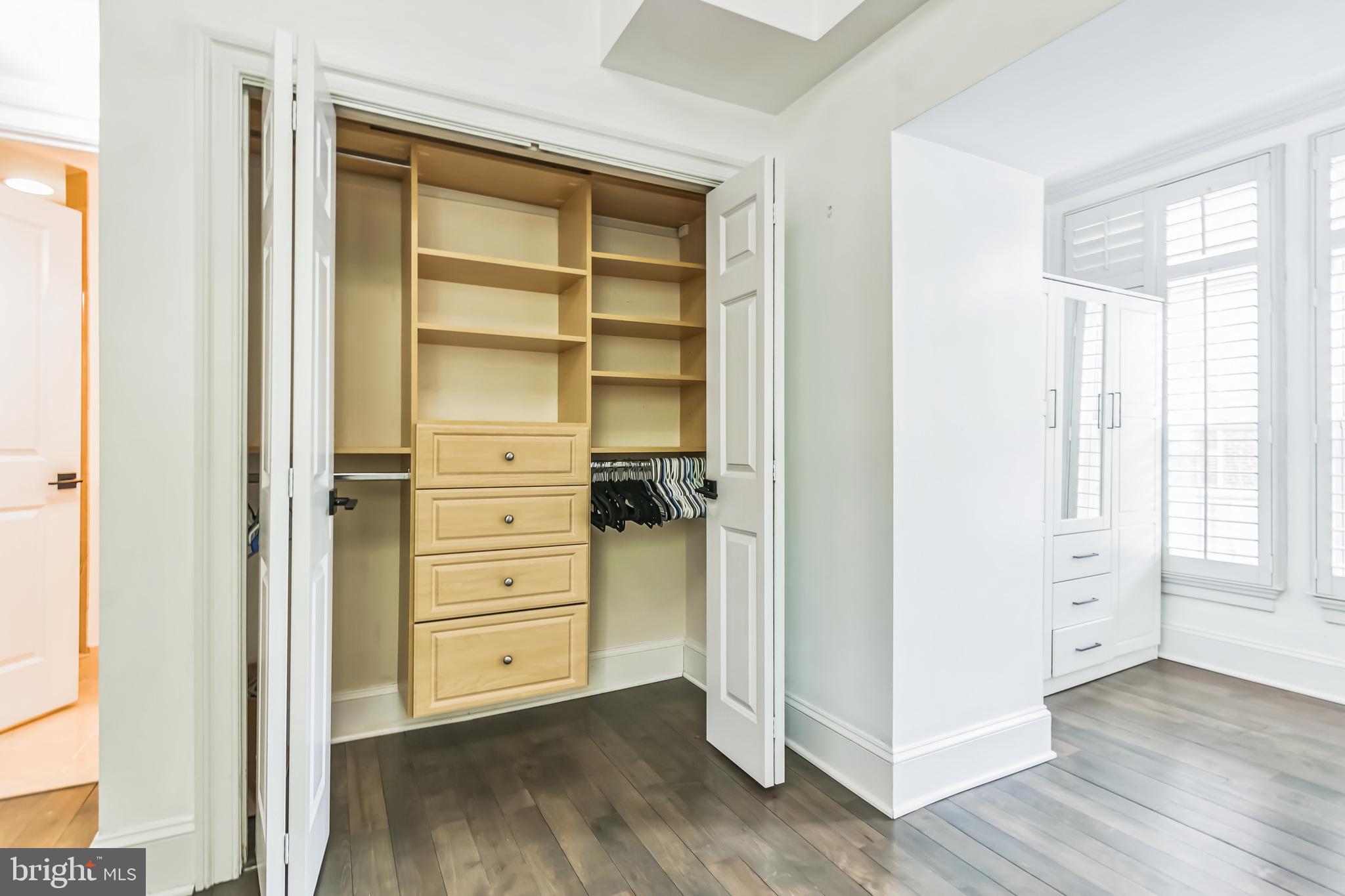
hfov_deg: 96.7
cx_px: 672
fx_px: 598
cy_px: 448
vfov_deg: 73.7
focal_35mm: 16
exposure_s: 1/3
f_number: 8
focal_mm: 11
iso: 200
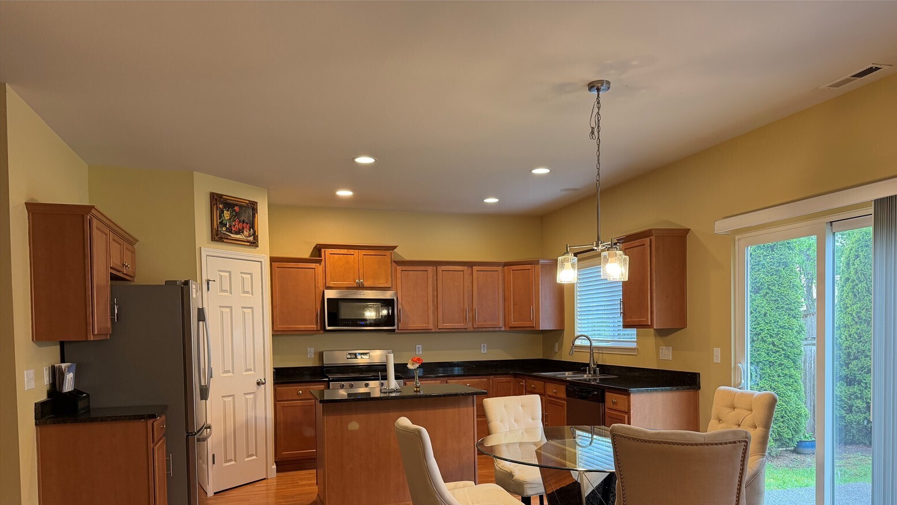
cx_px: 462
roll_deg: +1.2
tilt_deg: -2.2
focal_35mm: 27
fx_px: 642
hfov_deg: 69.8
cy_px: 347
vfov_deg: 42.2
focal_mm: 6.76
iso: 200
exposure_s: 1/120
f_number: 1.78
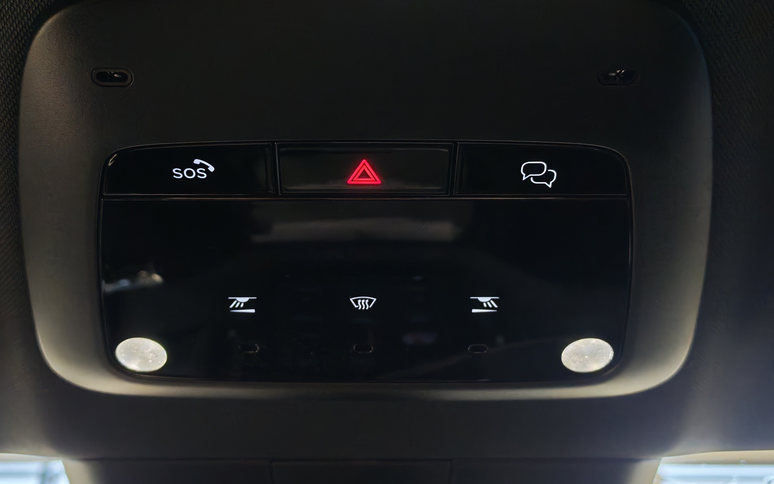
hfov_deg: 47.1
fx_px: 886
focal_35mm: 42
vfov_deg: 30.5
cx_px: 350
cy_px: 215
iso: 1600
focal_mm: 6.12
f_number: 1.9
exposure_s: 1/50
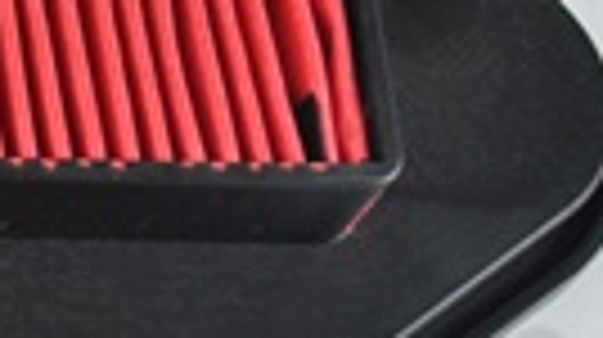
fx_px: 2907
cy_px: 36
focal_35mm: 182
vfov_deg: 6.6
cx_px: -619
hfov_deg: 10.8
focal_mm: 26
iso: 200
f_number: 5.6
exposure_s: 1/15
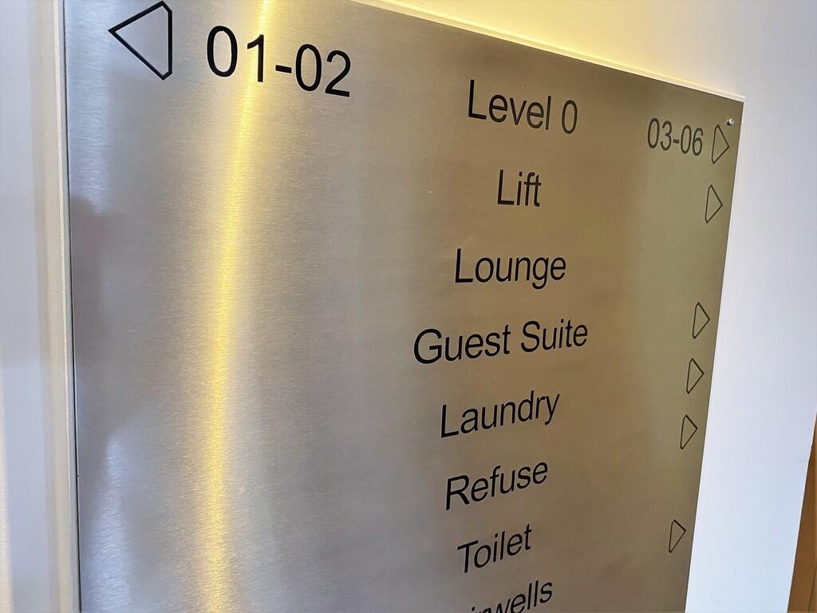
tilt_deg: -9.0
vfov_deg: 53.1
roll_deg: -1.9
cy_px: 306
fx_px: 614
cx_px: 408
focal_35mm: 26
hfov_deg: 67.3
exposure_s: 1/50
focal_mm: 4.25
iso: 320
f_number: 1.8
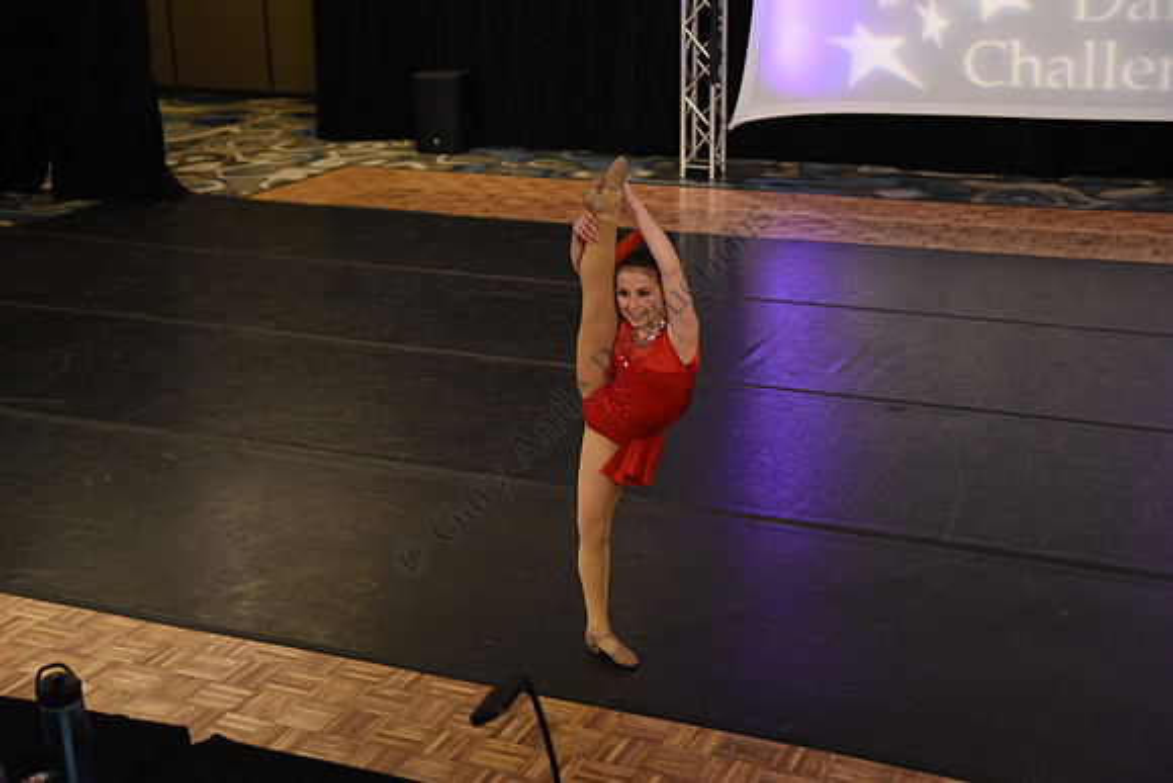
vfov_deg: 27.0
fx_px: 1629
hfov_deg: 39.6
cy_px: 392
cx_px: 586
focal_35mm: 50
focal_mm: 50
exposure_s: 1/400
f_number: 3.5
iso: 2500
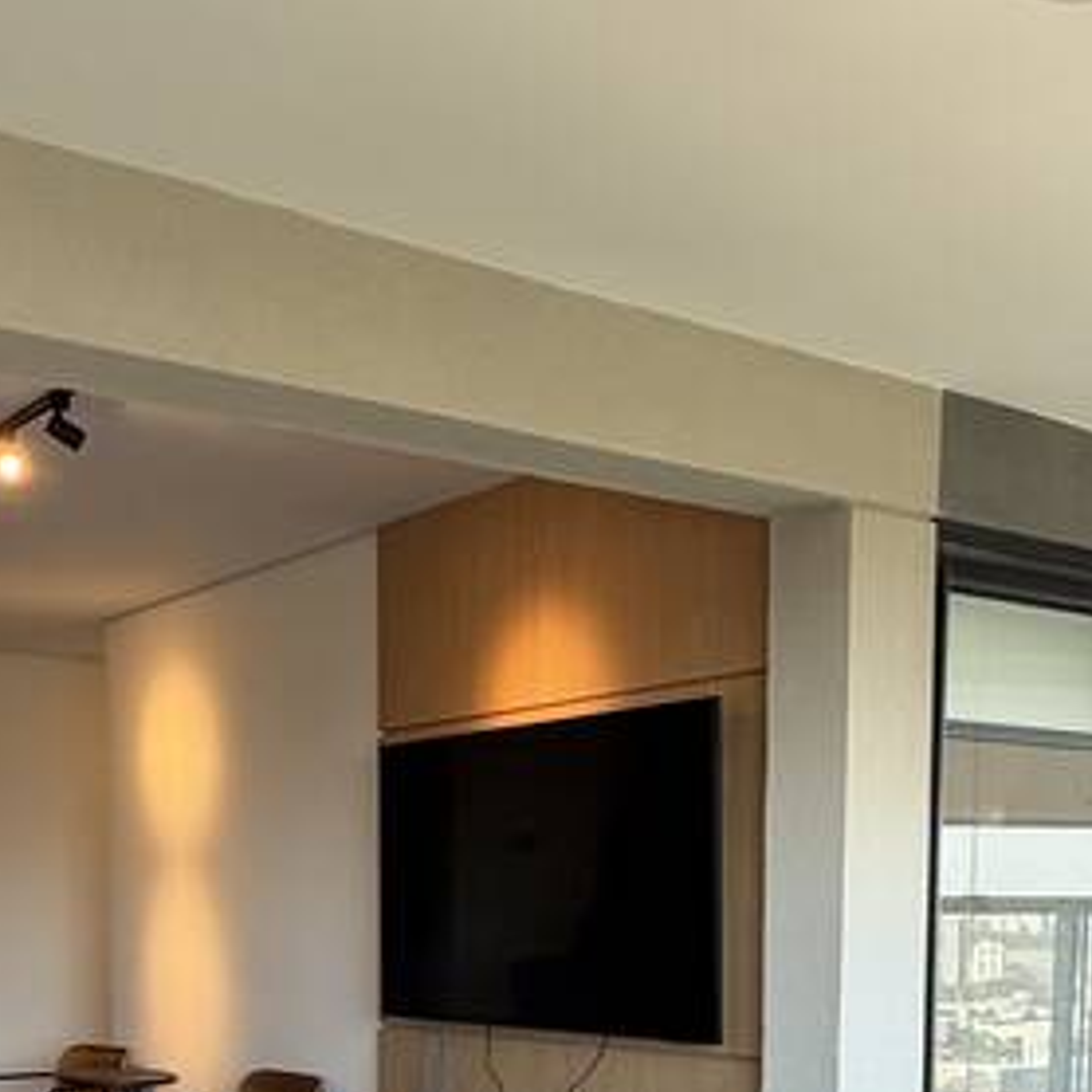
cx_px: 428
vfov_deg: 32.7
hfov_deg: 35.2
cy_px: 1072
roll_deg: +0.3
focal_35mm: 48
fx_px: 1713
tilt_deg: -4.0
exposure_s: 1/121
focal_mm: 2.22
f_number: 2.2
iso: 80
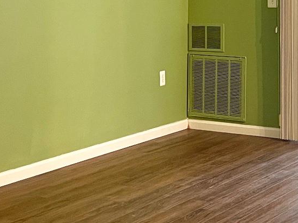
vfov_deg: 15.6
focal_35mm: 93
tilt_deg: -2.4
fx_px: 800
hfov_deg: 21.1
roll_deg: +0.3
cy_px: -1
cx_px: 136
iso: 250
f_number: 1.6
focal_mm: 5.1
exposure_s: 1/60
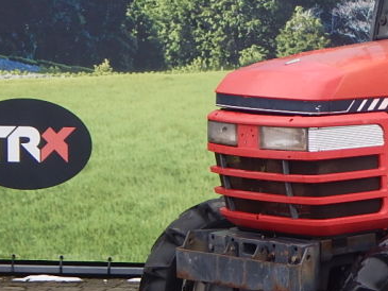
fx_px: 1659
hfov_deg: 12.9
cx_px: 493
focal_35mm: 148
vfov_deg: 10.0
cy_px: 117
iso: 125
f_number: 3.8
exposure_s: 1/60
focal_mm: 9.7
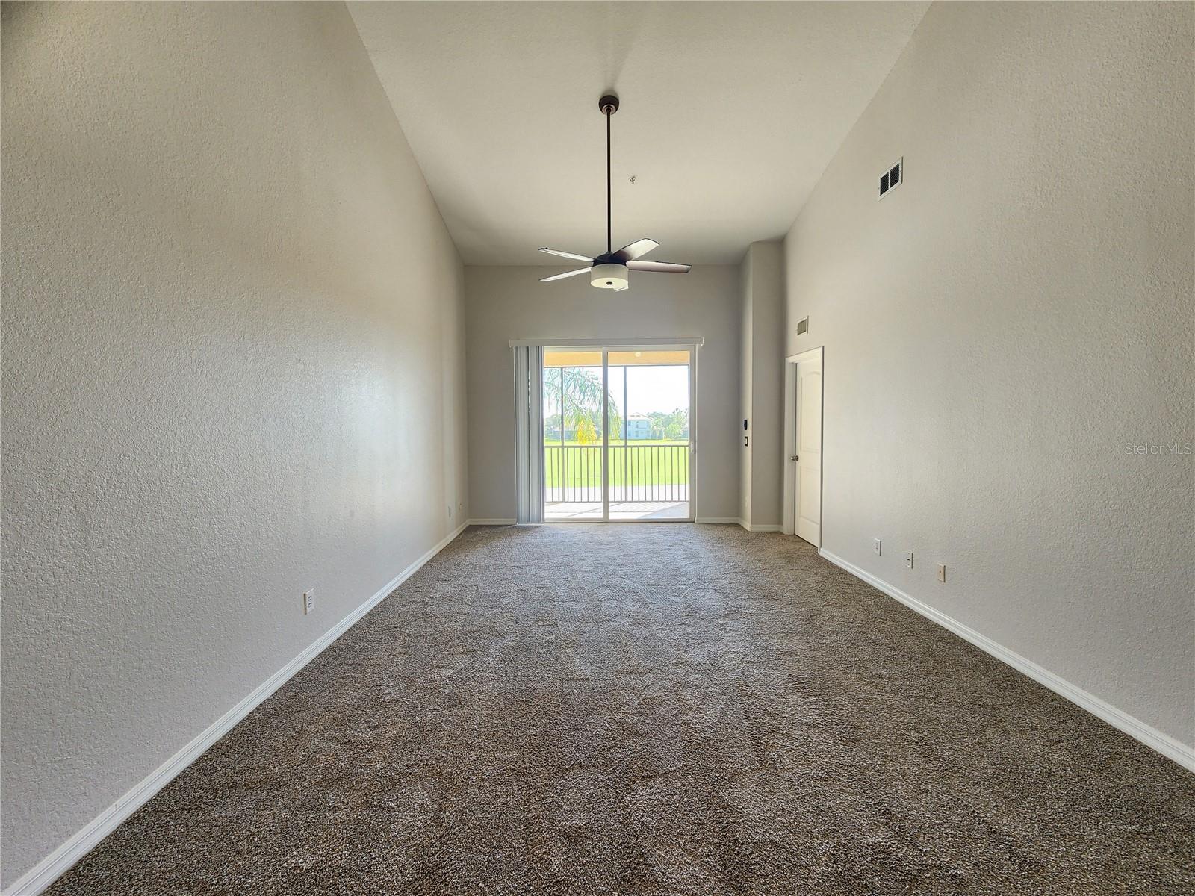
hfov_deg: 106.2
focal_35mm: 13
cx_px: 598
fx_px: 449
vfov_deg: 89.9
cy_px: 448
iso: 100
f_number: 2.2
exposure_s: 1/60
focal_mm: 2.2
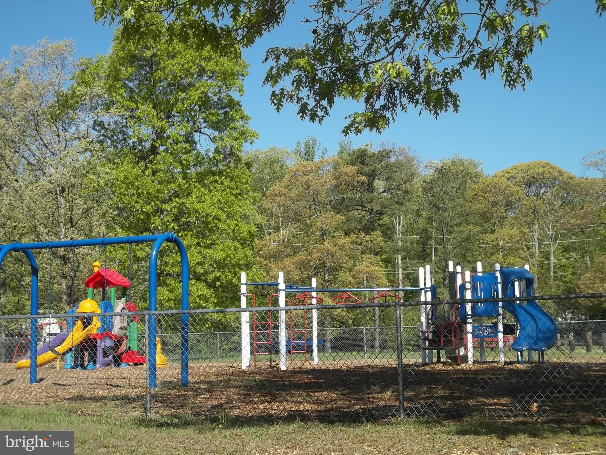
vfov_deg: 28.0
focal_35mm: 52
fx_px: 910
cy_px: 228
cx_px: 303
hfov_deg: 36.8
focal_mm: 9.3
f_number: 5
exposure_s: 1/320
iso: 80
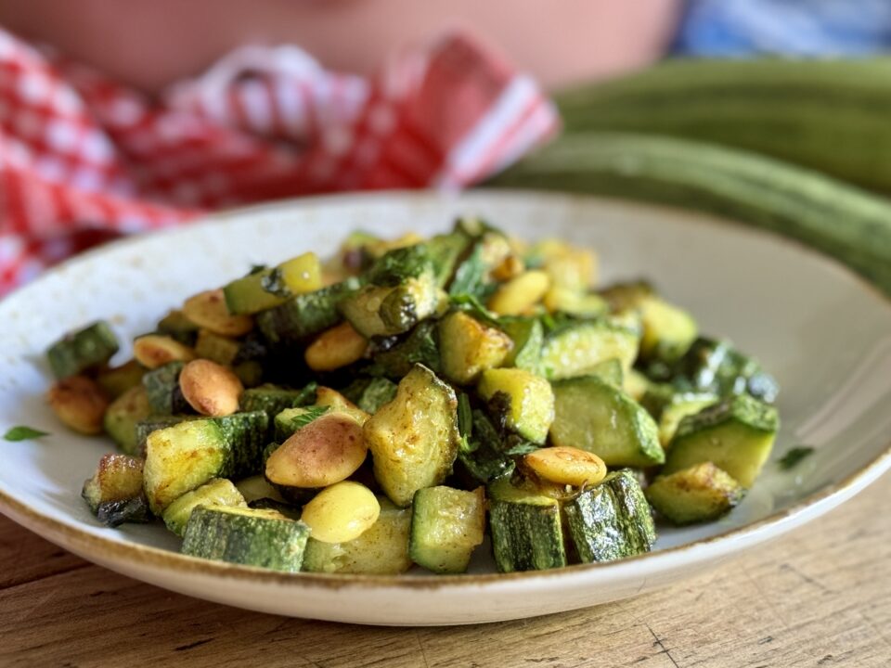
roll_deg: +1.1
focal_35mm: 48
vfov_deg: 30.3
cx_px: 446
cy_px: 334
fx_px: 1235
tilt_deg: -22.8
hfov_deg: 39.7
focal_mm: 6.76
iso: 250
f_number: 1.78
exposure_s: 1/47
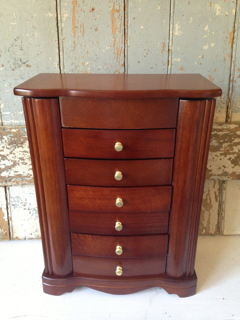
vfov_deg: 55.4
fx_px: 305
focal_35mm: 33
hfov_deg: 42.9
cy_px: 160
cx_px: 120
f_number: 2.4
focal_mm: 4.13
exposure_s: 1/20
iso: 320
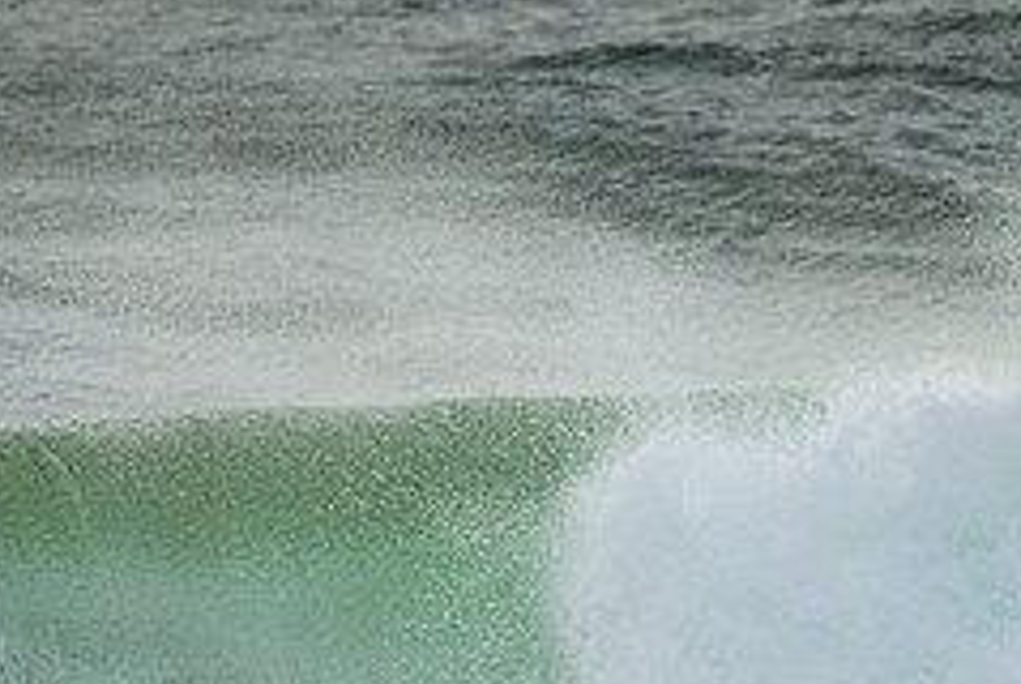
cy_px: 793
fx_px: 55030
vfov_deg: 0.7
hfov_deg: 1.1
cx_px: 449
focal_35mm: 1938
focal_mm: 800
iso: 1250
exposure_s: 1/2500
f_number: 11
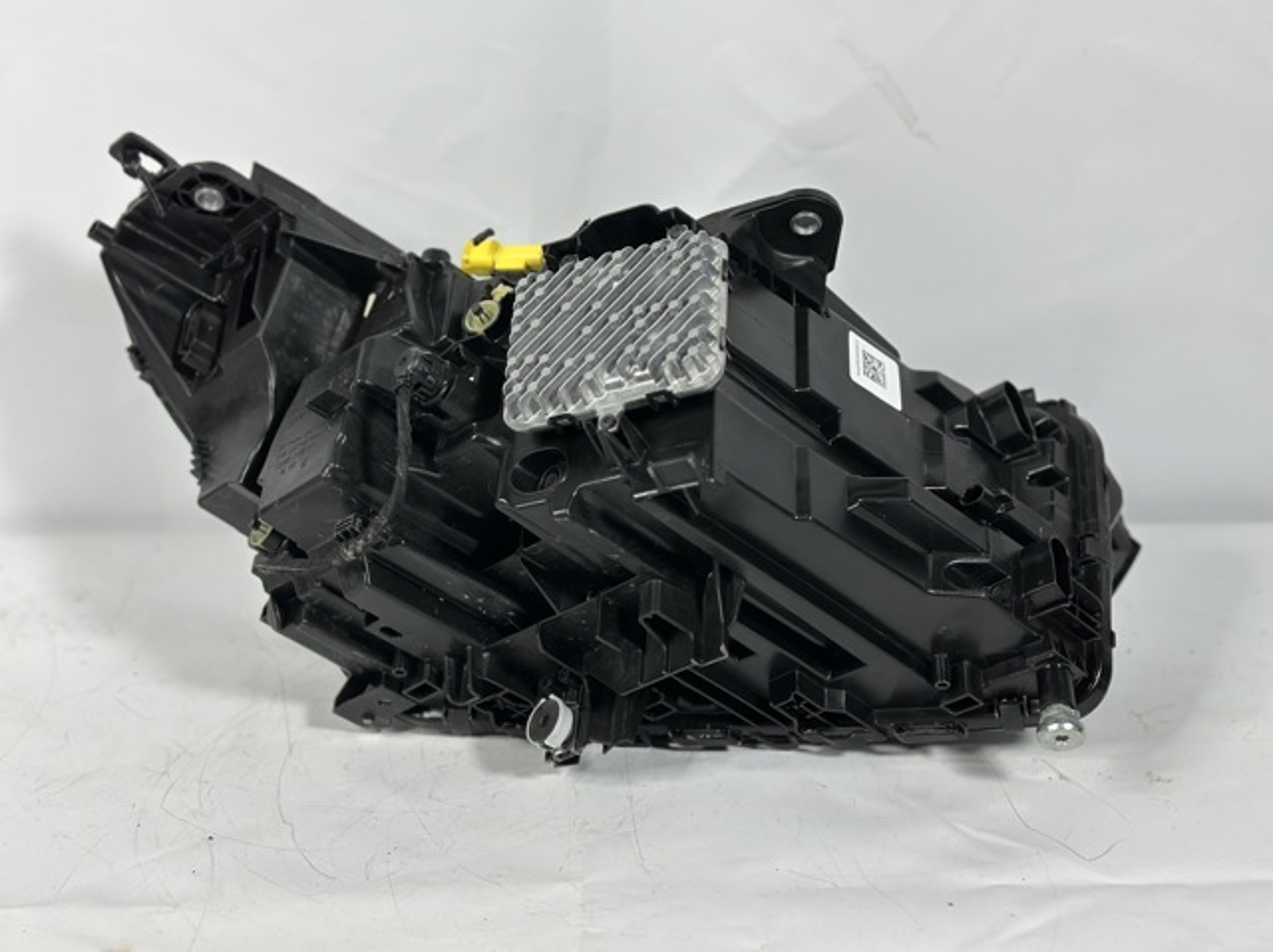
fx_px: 1764
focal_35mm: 48
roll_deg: +0.7
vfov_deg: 30.2
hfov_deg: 39.7
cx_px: 636
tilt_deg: -21.3
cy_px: 476
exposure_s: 1/100
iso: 125
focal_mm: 6.86
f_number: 1.78
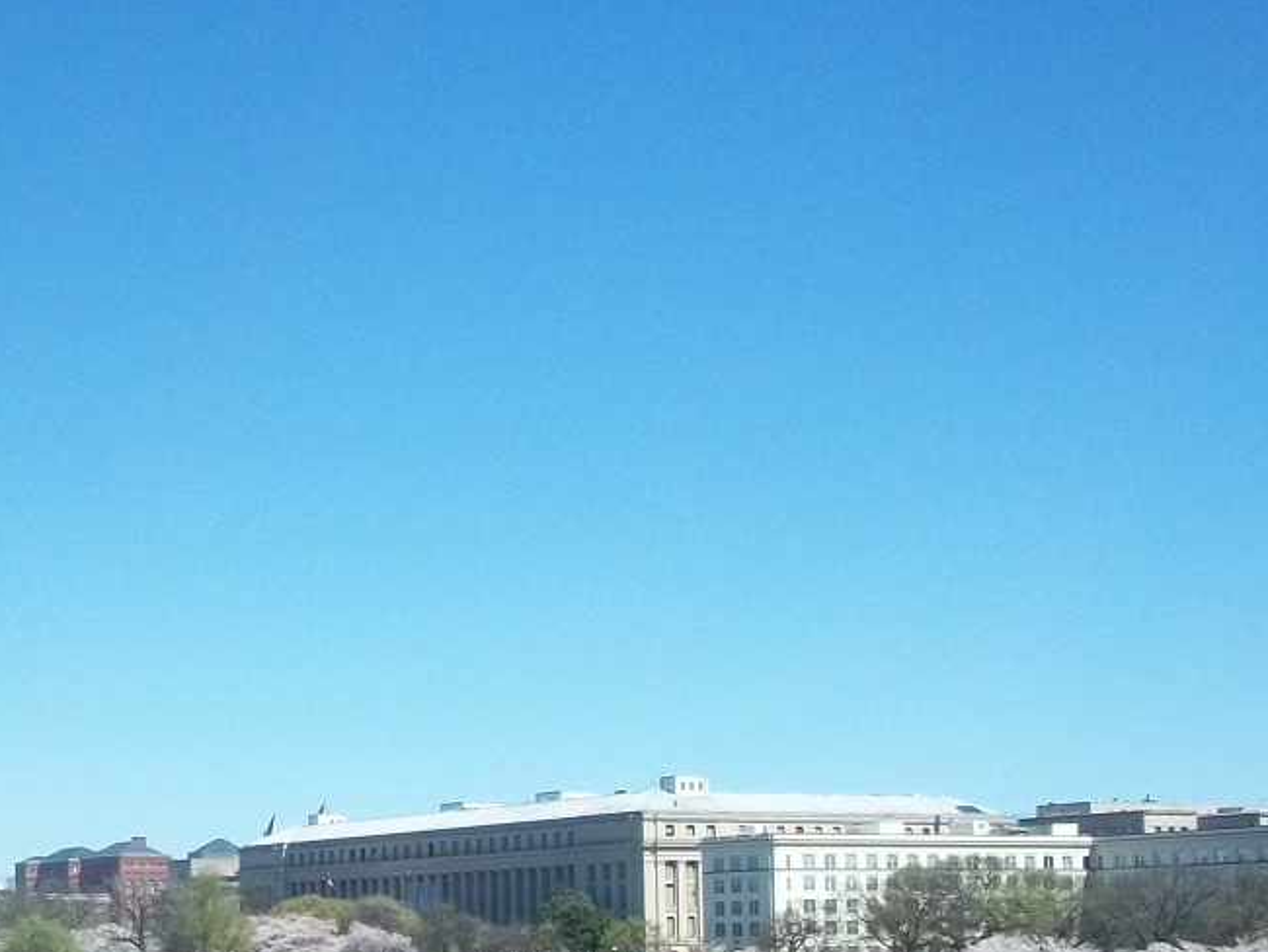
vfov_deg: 22.8
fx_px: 2309
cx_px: 84
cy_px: 825
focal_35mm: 63
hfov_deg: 29.2
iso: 80
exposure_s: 1/320
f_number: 5.5
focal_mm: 5.7
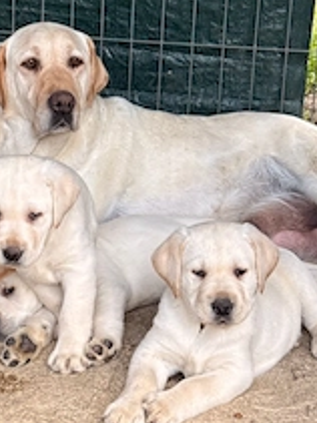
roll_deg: -1.7
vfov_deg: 21.5
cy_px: 136
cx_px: 76
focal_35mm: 91
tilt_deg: -17.4
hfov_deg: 16.1
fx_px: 1112
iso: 80
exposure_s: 1/675
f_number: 1.78
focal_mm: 6.76
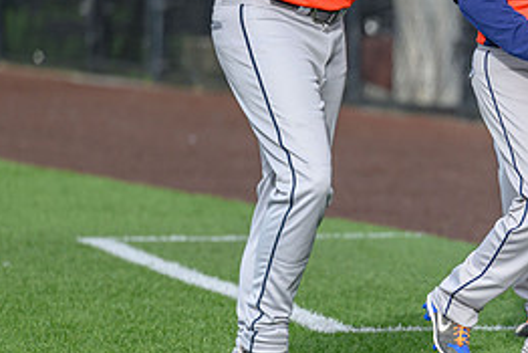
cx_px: 498
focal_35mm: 625
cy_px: 61
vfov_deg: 2.2
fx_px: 9171
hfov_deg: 3.3
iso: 280
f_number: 2.8
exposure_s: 1/2000
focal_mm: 200
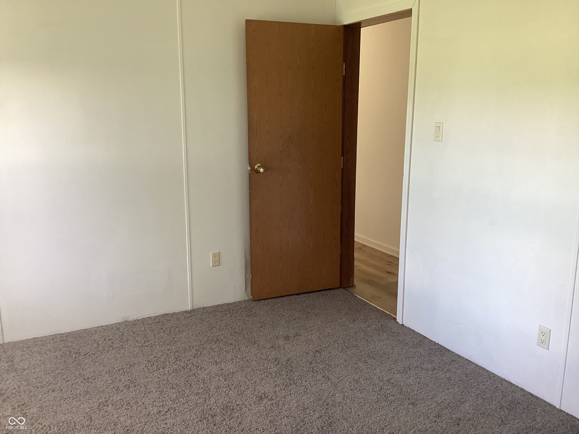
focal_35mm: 31
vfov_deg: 45.4
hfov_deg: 58.4
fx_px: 519
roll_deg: -0.2
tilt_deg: -13.7
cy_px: 217
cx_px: 290
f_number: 2.4
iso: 125
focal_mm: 3.3
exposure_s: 1/50
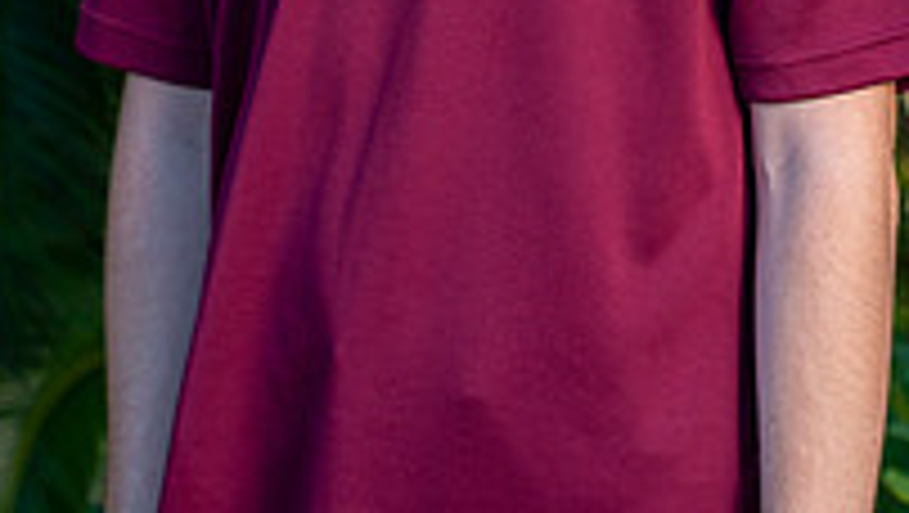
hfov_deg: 10.9
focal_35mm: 198
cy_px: -490
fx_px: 4776
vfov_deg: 6.0
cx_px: 470
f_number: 4
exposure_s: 1/200
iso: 200
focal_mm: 85
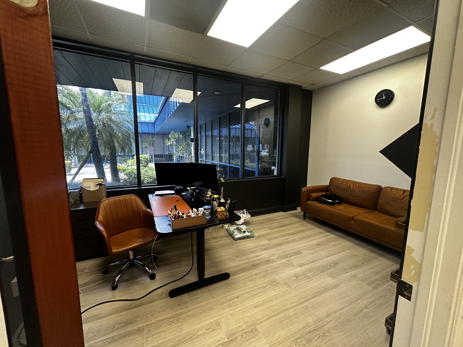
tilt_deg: -6.7
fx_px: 187
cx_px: 232
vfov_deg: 85.7
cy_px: 174
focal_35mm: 14
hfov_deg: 102.1
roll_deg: -1.5
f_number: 2.2
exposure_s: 1/120
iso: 320
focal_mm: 2.22
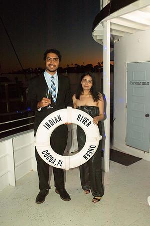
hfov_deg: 47.8
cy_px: 113
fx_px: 169
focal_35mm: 27
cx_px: 75
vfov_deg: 67.4
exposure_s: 1/60
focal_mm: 18
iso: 400
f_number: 8
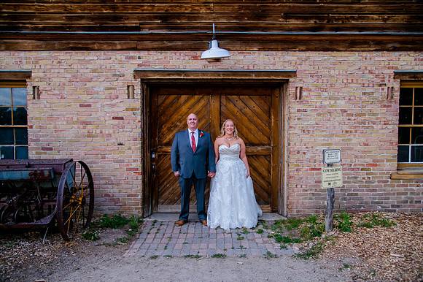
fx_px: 332
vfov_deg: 46.0
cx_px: 210
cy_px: 141
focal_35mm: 28
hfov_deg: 65.0
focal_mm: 28
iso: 2500
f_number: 4
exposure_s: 1/100
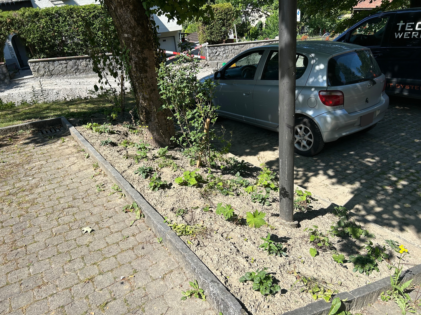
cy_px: 158
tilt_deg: -26.4
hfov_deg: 67.3
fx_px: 316
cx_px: 210
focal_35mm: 26
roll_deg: +7.4
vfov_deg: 53.1
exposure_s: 1/2695
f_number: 1.5
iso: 50
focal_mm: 5.7
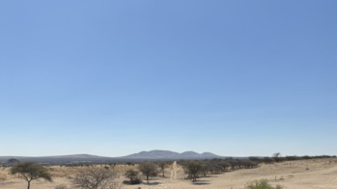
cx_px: 170
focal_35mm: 36
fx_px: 322
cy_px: 172
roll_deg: +0.3
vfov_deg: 31.2
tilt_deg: -1.2
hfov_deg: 55.3
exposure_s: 1/7092
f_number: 1.78
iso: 80
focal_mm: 6.76
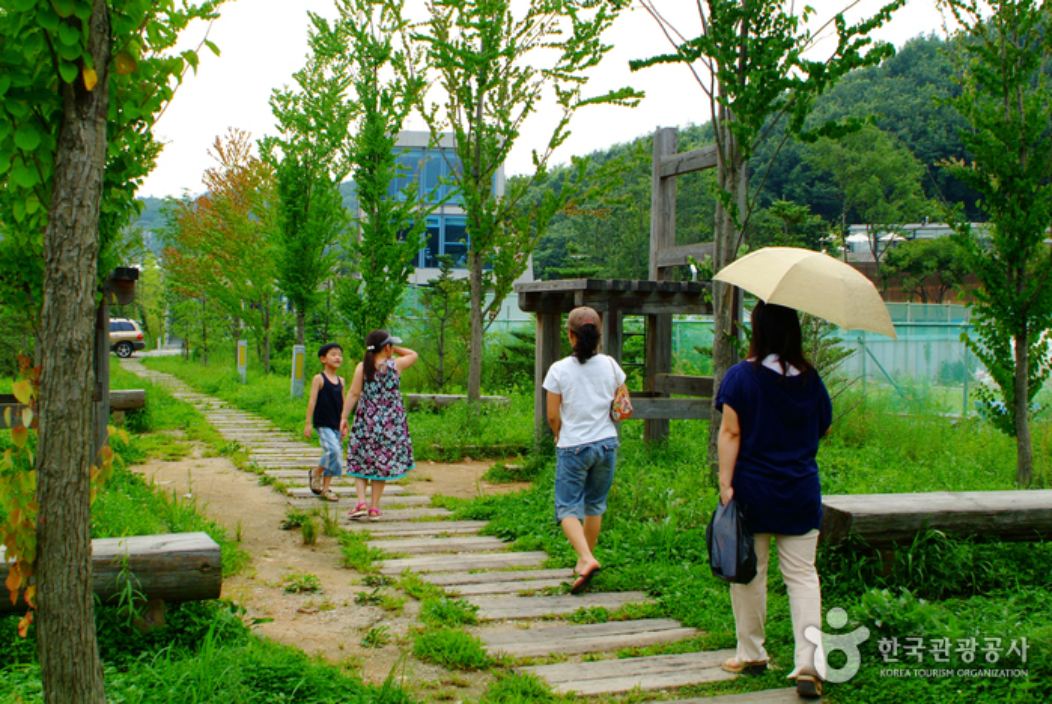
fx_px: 1375
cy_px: 352
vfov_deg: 28.7
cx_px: 526
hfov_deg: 41.9
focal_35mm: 47
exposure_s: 1/180
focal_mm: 31
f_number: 6.7
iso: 200
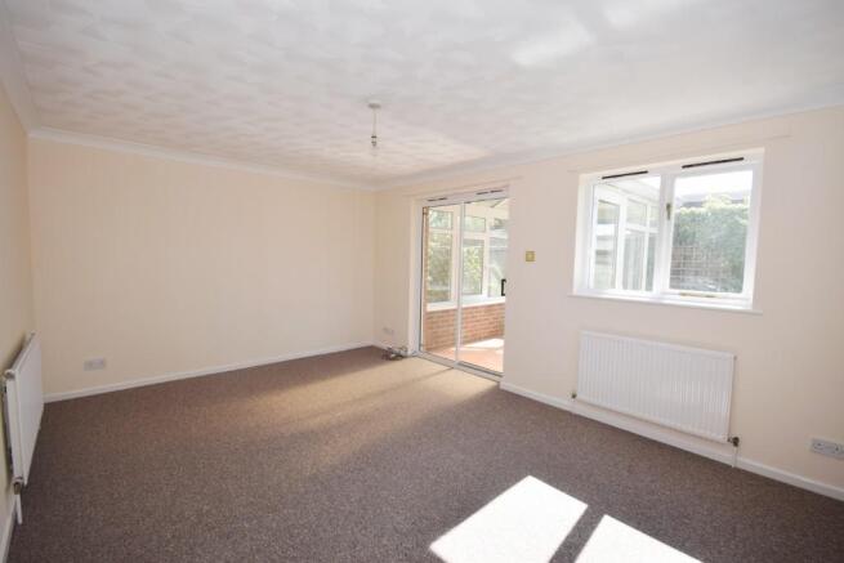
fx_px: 352
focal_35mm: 15
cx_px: 422
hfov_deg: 100.4
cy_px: 282
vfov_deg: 77.4
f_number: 5.6
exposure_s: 1/125
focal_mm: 10
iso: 250
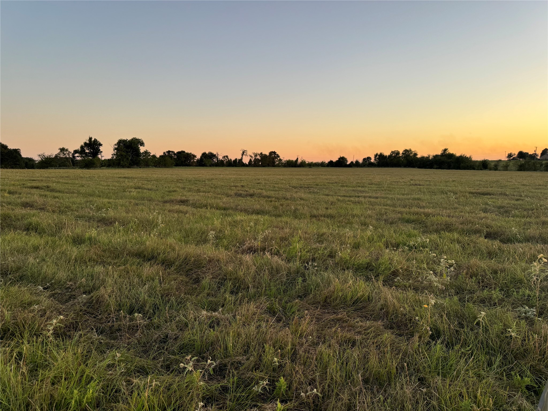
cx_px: 274
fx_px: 380
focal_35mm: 24
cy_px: 206
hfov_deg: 71.6
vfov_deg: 56.8
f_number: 1.78
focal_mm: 6.76
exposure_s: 1/129
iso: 64
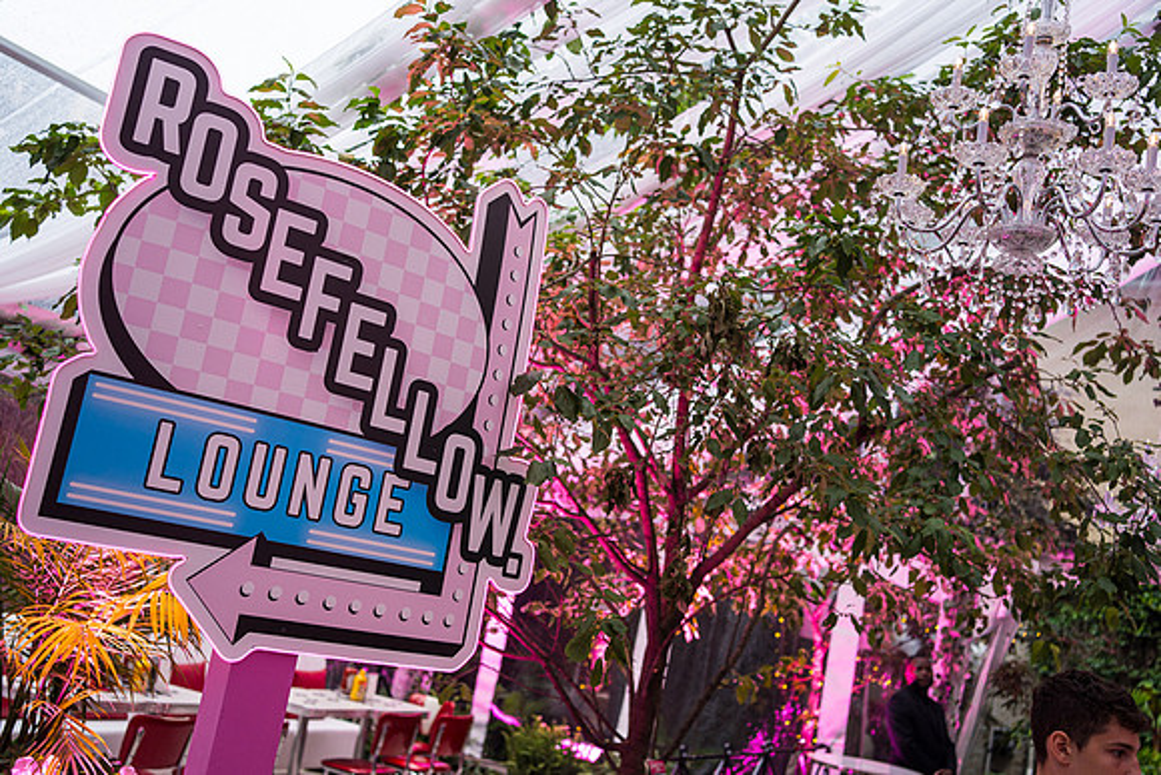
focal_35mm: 35
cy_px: 388
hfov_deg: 54.4
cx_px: 580
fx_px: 1129
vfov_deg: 37.9
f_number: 2.8
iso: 400
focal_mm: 35
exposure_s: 1/400
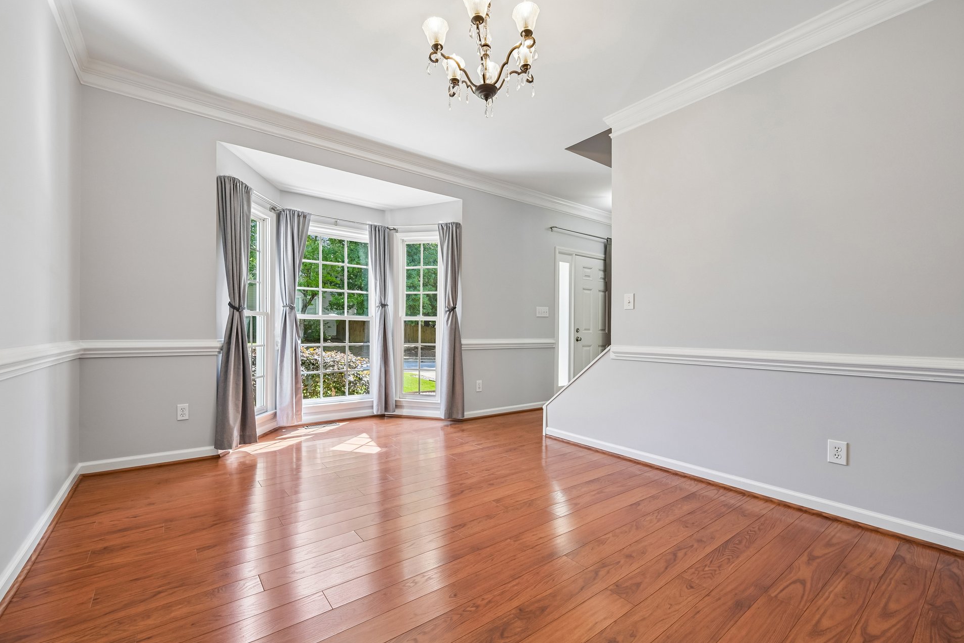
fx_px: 402
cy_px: 325
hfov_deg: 100.4
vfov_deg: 77.3
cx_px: 469
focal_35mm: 15
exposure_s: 1/20
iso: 100
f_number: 8
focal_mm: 14
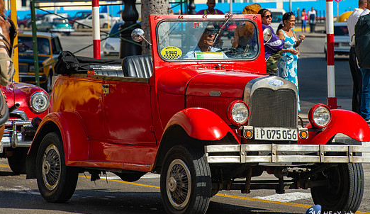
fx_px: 2391
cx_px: 190
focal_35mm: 242
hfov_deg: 8.8
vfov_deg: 5.1
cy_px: 89
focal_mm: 200
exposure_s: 1/250
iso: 100
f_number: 8
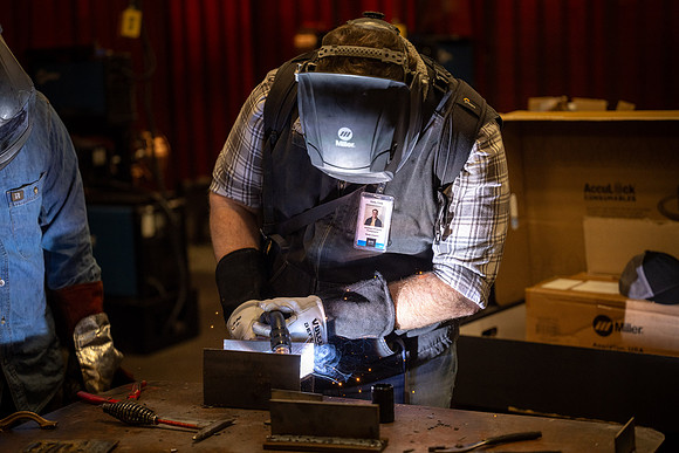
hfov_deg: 28.8
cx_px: 340
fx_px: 1321
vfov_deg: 19.5
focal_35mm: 70
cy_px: 226
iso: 1000
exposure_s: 1/1250
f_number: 2.8
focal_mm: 70
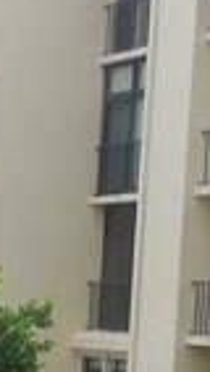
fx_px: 1948
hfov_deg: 5.3
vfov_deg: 10.4
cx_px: -711
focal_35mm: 197
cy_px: 634
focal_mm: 4.5
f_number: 3.3
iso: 125
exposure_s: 1/640
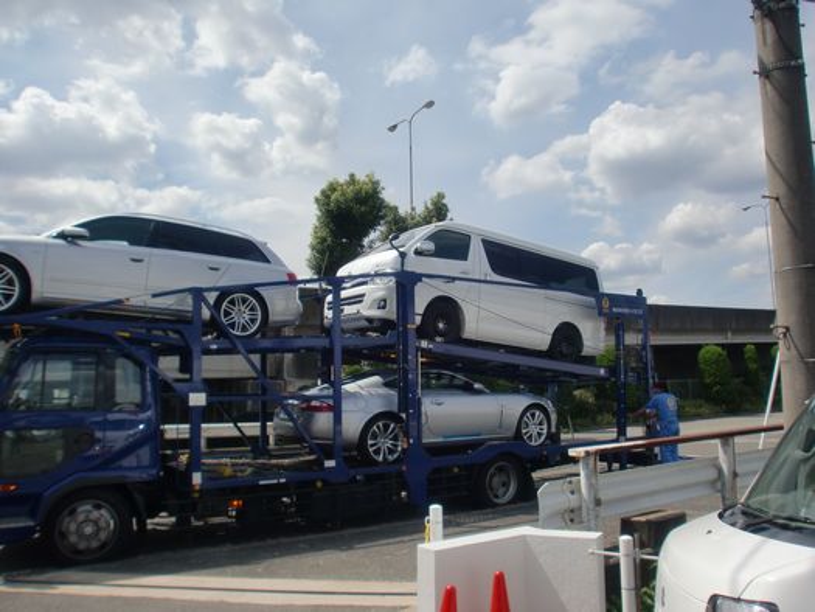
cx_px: 408
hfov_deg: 63.4
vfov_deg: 49.8
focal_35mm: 28
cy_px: 306
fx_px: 659
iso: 64
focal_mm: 4.65
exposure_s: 1/250
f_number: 7.8
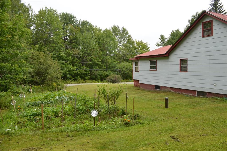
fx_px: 170
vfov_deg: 47.8
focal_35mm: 27
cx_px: 114
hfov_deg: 67.4
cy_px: 76
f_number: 7.1
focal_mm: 18
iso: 100
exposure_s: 1/200
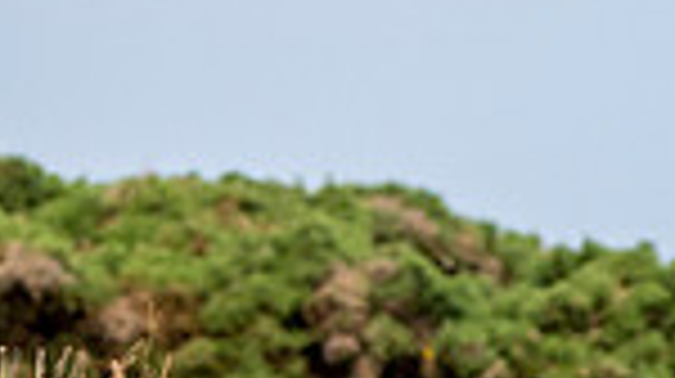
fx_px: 26479
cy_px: -234
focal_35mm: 1481
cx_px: -757
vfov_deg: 0.8
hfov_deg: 1.5
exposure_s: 1/1600
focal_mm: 220
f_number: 7.1
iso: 500
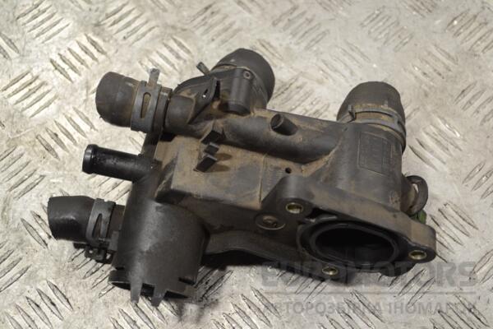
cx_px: 246
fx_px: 719
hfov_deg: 37.9
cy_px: 164
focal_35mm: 52
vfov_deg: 25.8
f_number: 5
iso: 160
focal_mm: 35
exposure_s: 1/30
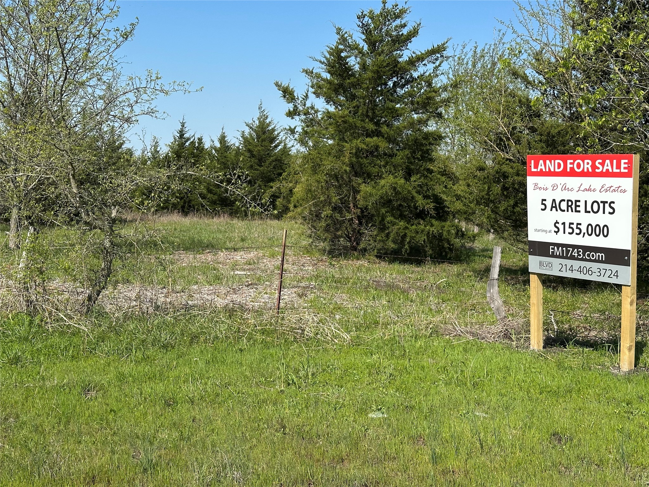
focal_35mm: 48
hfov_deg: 39.7
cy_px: 244
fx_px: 900
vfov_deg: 30.3
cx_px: 324
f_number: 1.78
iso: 64
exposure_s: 1/3597
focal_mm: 6.86
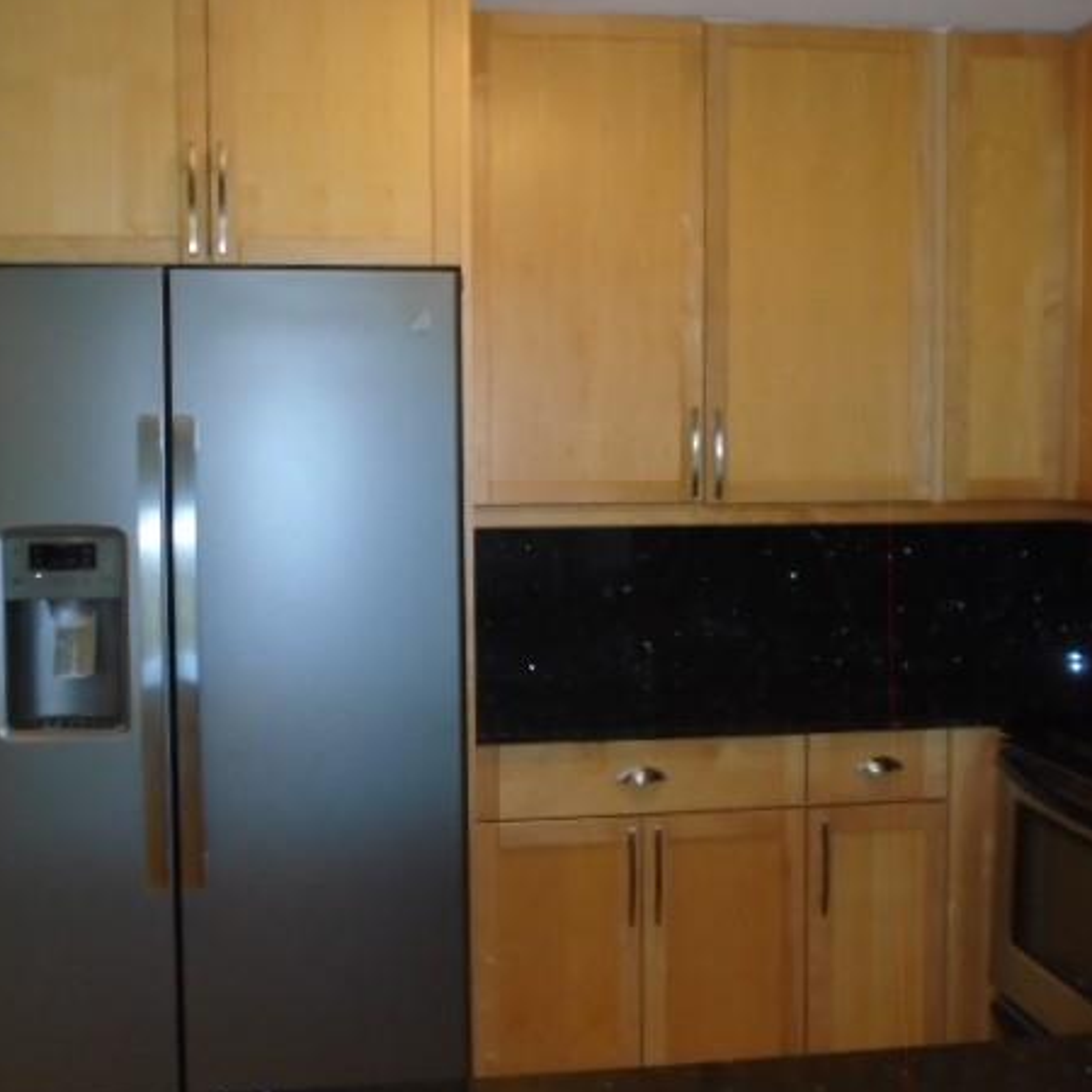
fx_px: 1392
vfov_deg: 42.8
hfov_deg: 42.8
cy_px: 519
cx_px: 519
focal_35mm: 39
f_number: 3.5
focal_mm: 5.5
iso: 320
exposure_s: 1/40
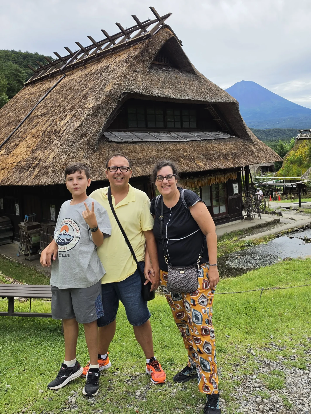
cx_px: 196
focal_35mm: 31
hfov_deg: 45.1
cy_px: 174
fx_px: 371
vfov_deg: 58.1
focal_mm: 6.5
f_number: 1.4
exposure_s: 1/7329
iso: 64
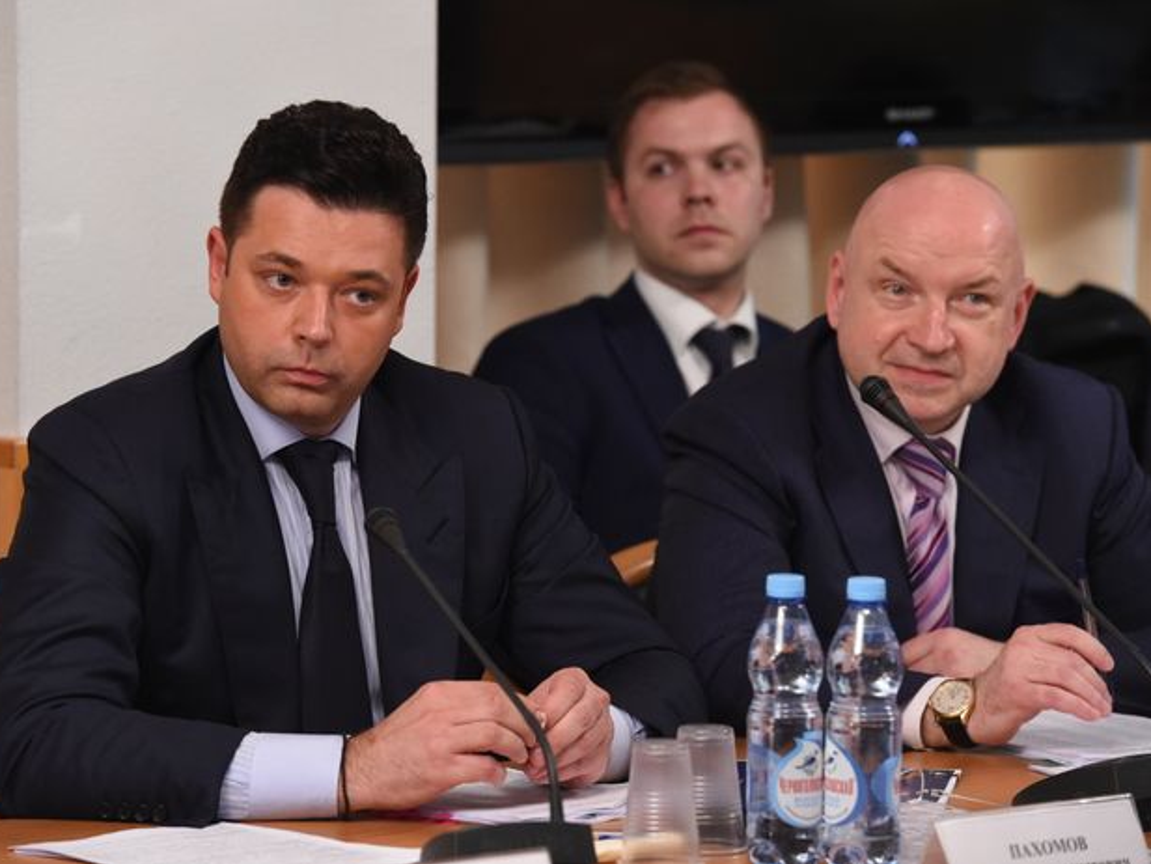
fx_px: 5986
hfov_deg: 11.0
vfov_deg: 8.3
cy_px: 431
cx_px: 506
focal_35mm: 180
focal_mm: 165
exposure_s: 1/200
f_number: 5.6
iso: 8000
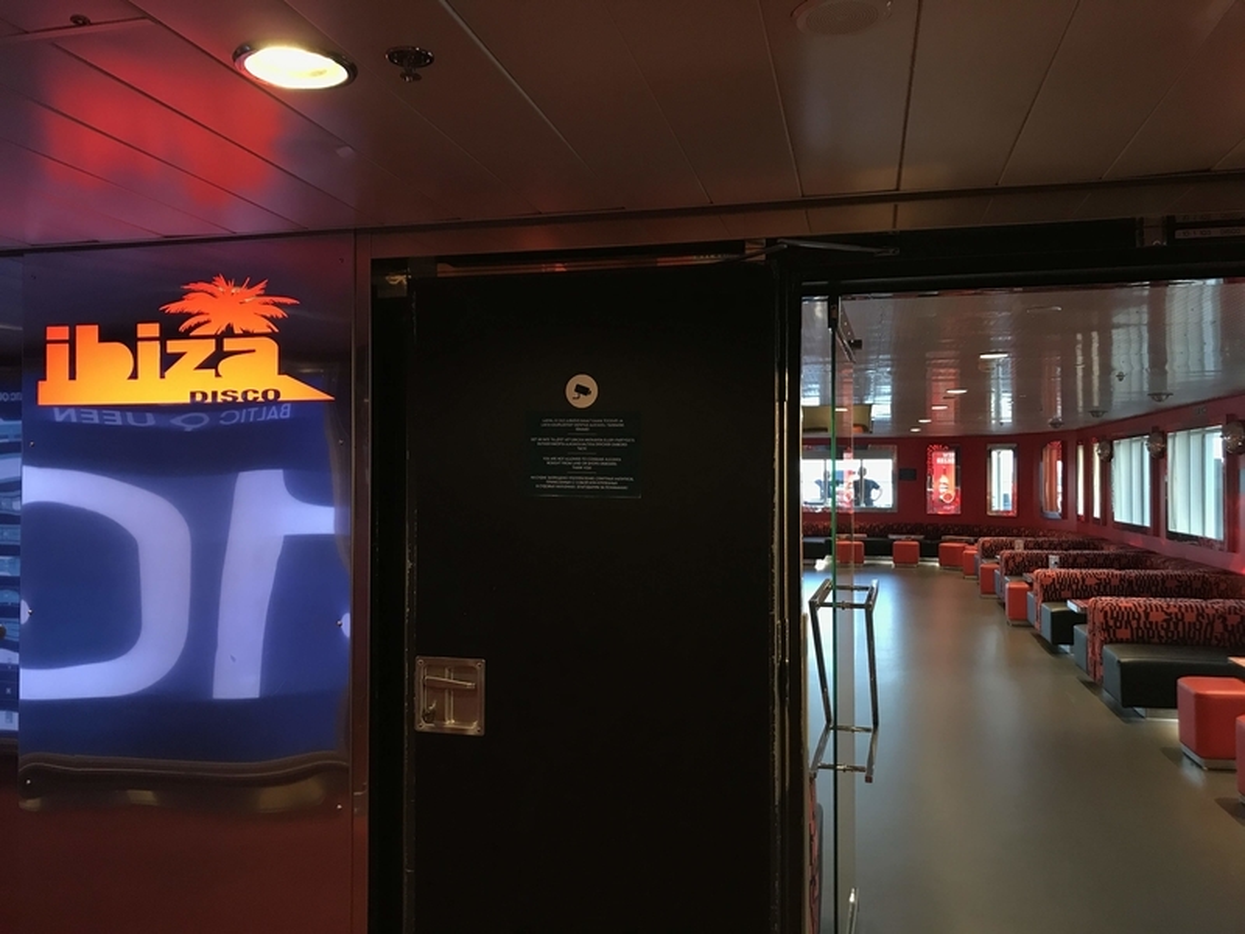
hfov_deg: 63.4
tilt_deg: +0.6
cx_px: 622
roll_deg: -0.4
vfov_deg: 49.7
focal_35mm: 28
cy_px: 467
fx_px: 1007
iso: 64
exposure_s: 1/17
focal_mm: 3.99
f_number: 1.8
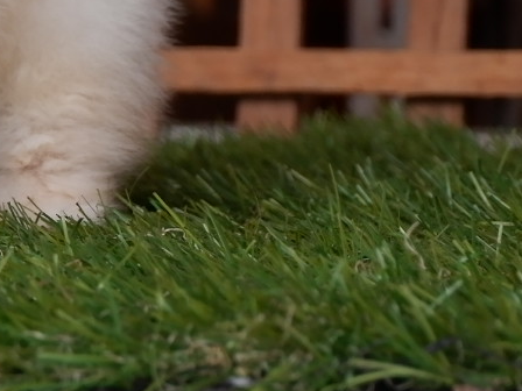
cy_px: -119
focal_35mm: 286
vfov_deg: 5.2
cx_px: -156
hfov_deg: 6.9
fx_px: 4313
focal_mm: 50
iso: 400
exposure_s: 1/150
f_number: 5.6
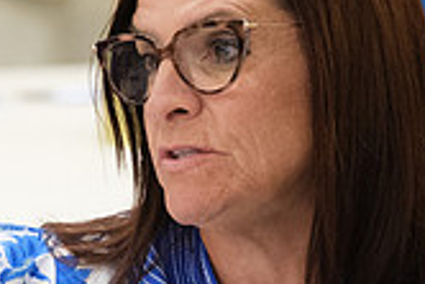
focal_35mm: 440
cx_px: -28
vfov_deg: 3.1
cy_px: 319
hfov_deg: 4.7
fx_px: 5199
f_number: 2.8
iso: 3200
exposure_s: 1/160
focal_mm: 83.8
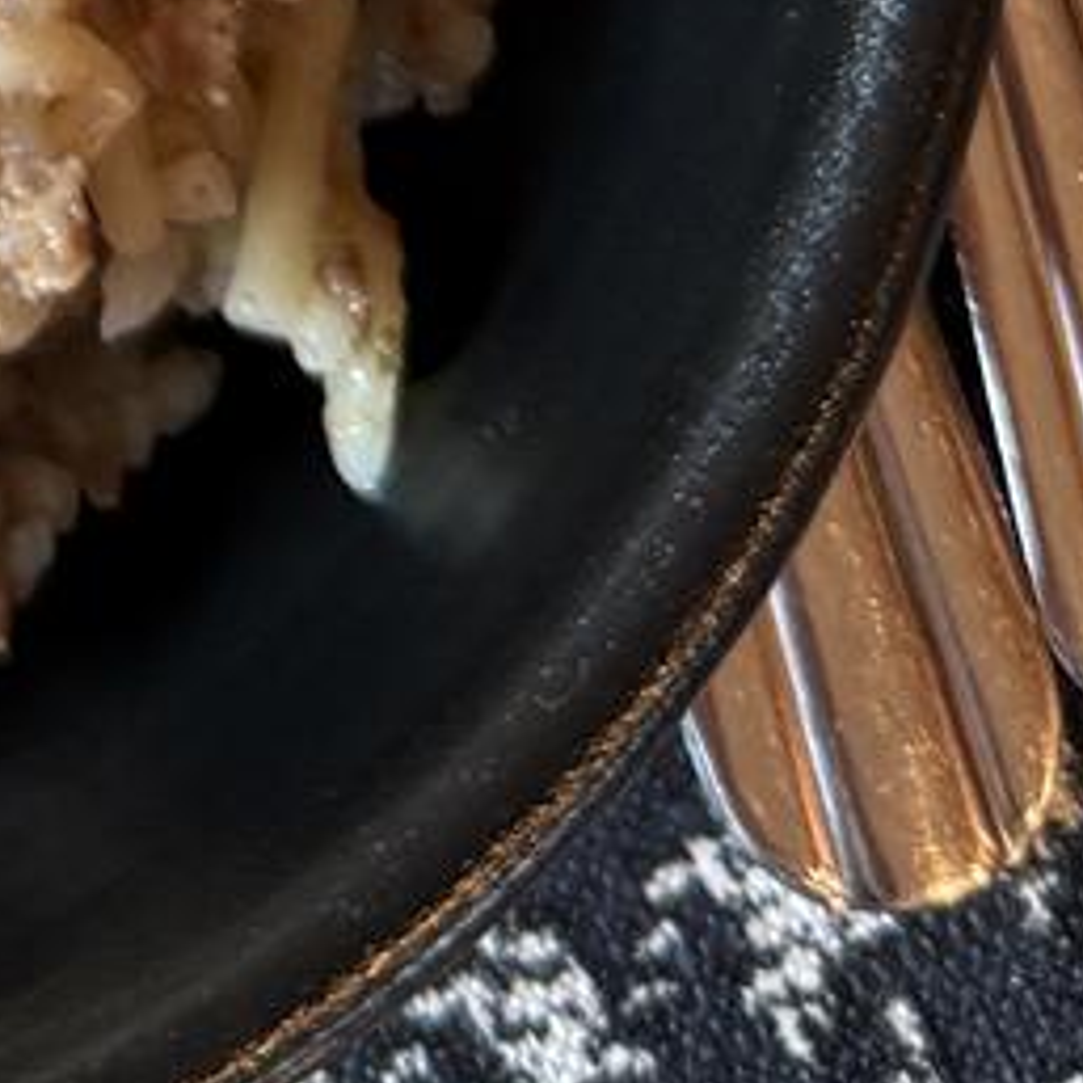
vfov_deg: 11.3
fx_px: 4672
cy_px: -1399
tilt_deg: -72.2
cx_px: -944
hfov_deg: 12.0
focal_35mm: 132
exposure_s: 1/60
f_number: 1.78
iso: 160
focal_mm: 6.76
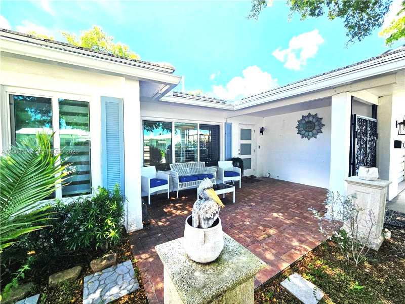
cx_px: 202
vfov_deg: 89.9
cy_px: 152
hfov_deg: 106.2
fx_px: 152
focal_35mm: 13
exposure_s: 1/466
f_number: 2.2
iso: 50
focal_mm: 2.2
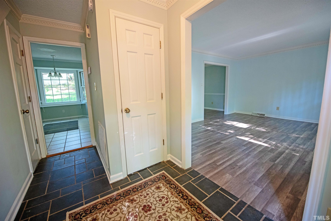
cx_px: 166
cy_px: 110
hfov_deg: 104.3
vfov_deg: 81.2
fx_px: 129
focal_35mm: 14
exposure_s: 1/80
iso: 1250
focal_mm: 14
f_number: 2.8
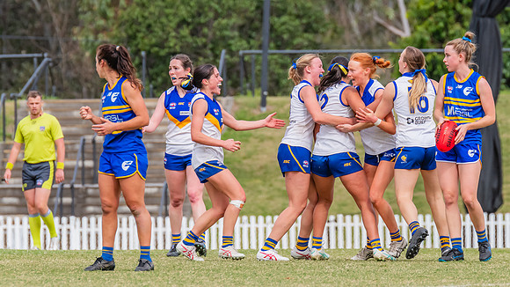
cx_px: 373
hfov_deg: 3.1
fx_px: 9451
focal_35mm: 699
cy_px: 99
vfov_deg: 1.7
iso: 800
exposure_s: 1/1250
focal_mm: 420
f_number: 9
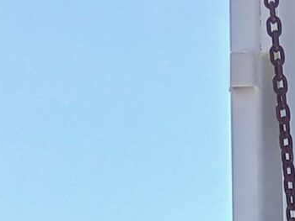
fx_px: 1620
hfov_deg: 10.3
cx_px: 279
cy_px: 739
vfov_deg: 6.8
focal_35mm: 190
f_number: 1.8
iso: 20
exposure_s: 1/579
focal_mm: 3.98
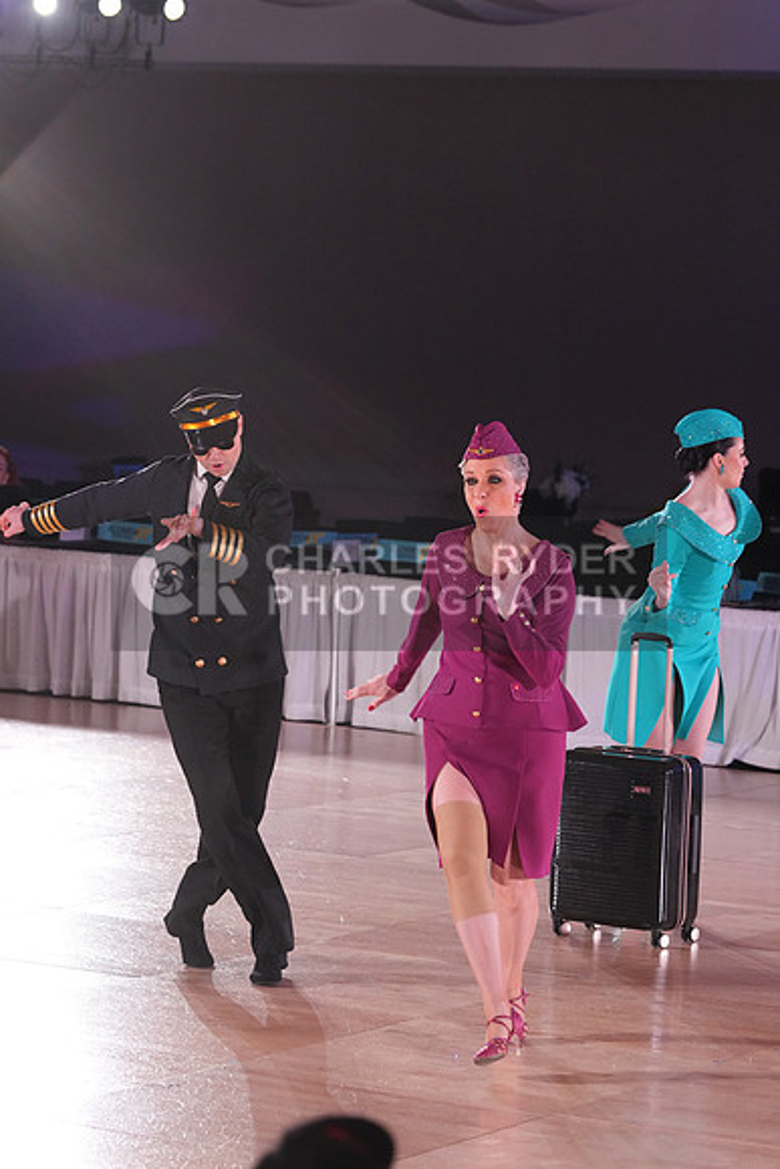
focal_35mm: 126
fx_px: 4092
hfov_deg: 10.9
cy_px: 584
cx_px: 390
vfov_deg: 16.3
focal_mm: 126
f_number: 5.6
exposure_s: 1/320
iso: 5000
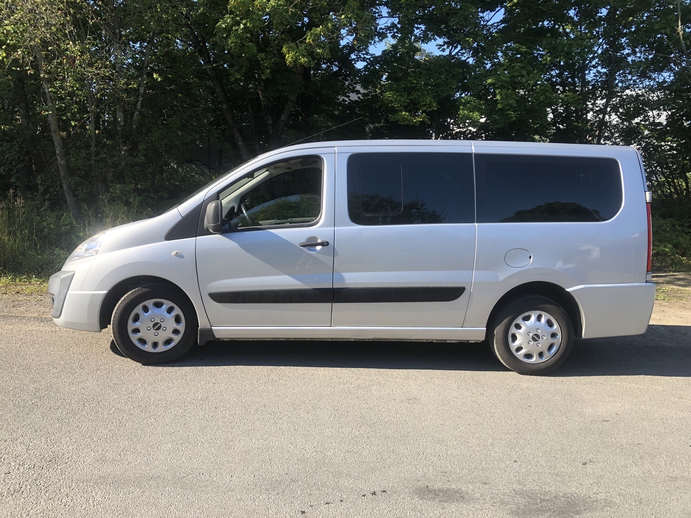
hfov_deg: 63.4
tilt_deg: -9.2
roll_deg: -3.2
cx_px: 346
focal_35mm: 28
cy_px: 259
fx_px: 559
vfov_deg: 49.7
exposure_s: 1/600
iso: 20
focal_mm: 3.99
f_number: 1.8
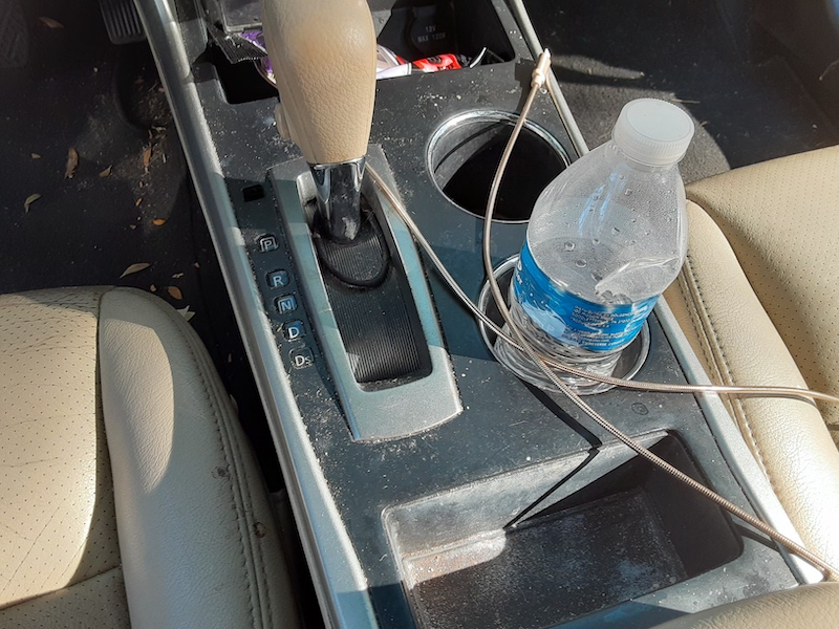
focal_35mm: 27
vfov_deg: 51.4
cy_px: 314
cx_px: 420
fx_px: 654
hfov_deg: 65.3
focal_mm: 2.91
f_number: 1.9
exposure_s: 1/60
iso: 40
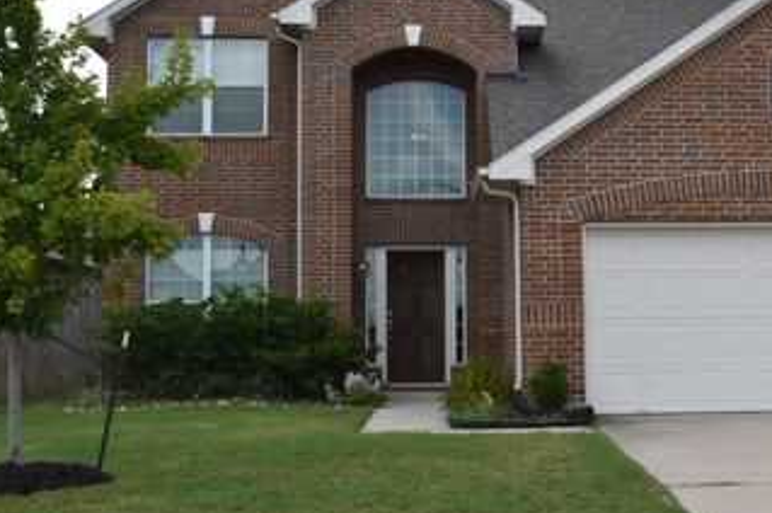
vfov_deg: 23.0
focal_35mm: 59
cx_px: 552
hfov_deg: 33.6
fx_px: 1259
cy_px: 255
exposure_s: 1/40
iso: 200
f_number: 25
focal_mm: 25
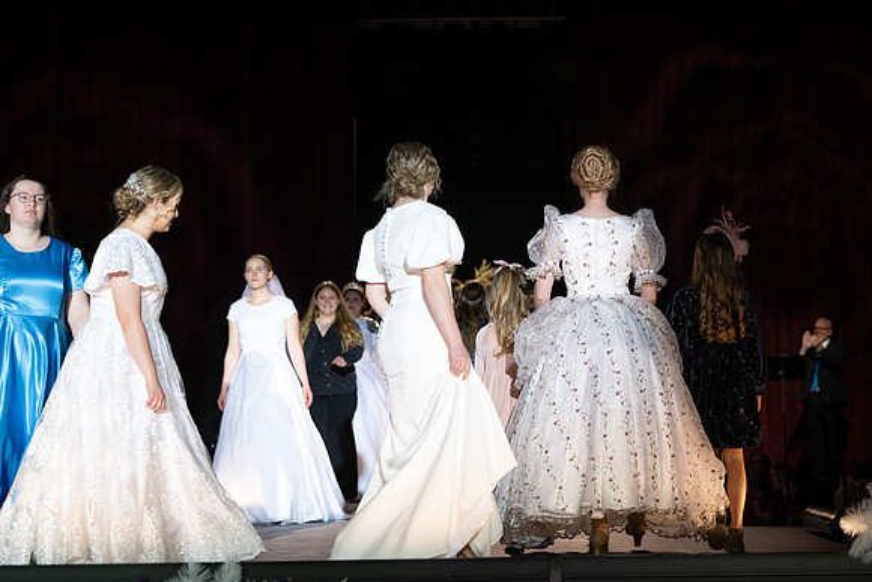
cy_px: 332
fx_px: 1945
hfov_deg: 25.3
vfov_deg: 17.0
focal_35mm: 80
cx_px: 496
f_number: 3.5
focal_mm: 70
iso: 800
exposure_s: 1/640
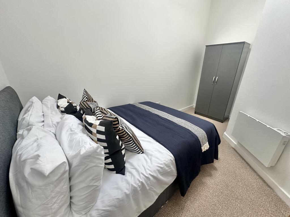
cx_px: 145
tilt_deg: -20.4
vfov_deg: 85.7
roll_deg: -1.3
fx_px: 117
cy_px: 108
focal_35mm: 14
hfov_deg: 102.1
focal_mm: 2.22
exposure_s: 1/60
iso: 320
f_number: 2.2
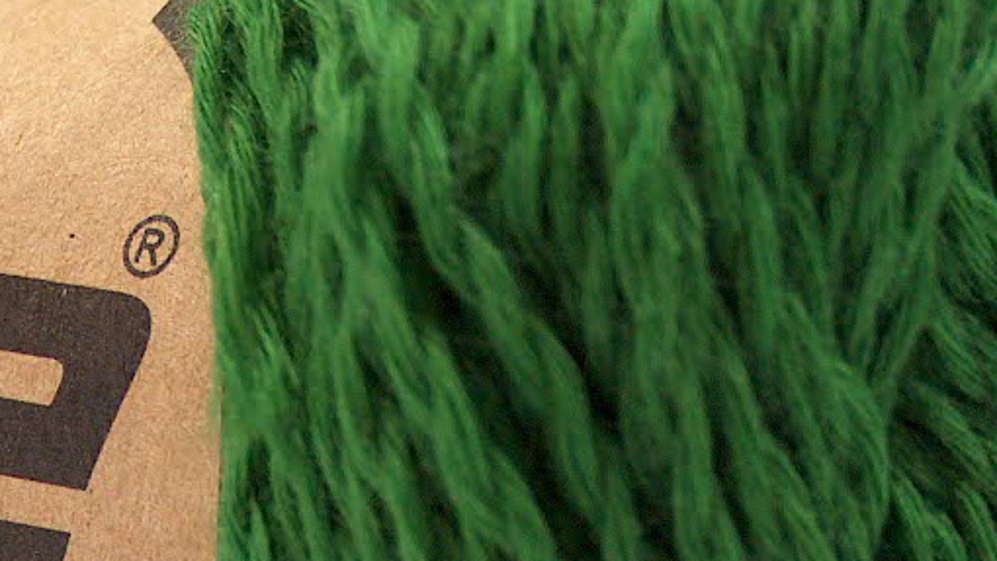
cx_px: 256
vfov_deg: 5.2
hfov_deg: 9.2
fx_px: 6160
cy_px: 496
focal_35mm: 233
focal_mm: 17.25
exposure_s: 1/4.54
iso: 100
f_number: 2.9
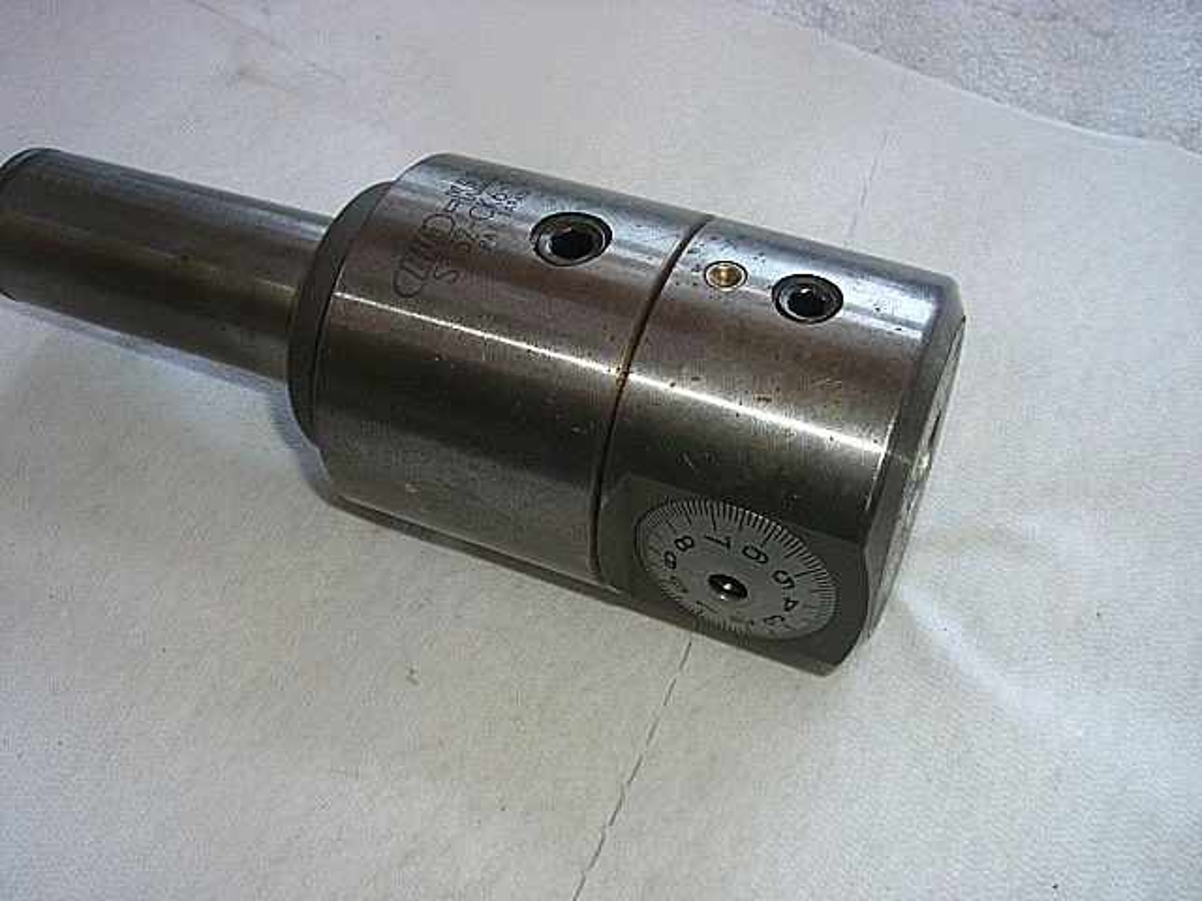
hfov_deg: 49.0
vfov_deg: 37.7
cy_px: 450
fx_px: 1320
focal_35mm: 38
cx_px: 601
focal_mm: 6.2
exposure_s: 1/60
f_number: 4.3
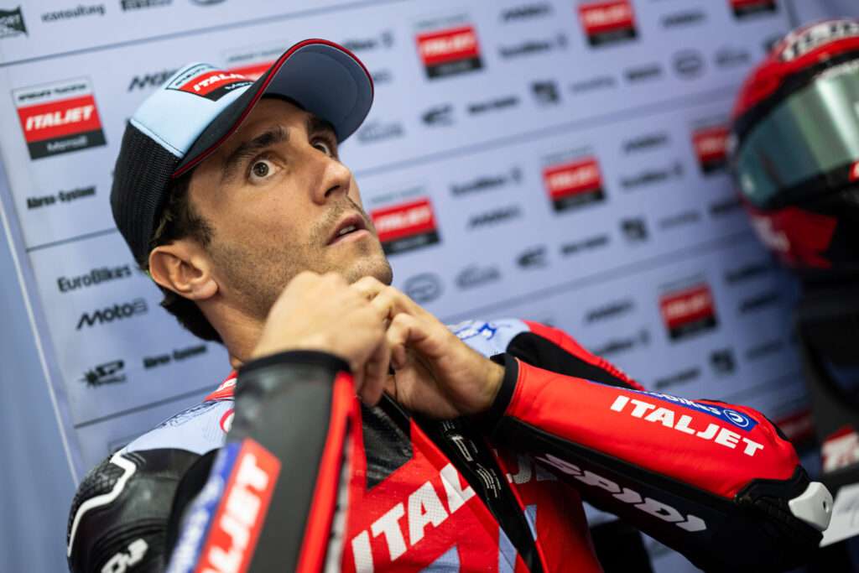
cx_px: 430
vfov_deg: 16.1
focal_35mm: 85
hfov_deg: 23.9
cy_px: 286
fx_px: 2028
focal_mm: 85
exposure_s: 1/200
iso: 1250
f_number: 2
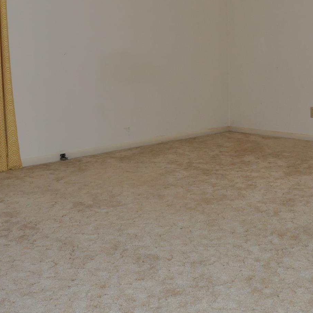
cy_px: 89
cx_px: 199
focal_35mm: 40
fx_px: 409
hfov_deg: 41.5
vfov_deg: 41.0
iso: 800
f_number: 5.6
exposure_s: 1/60
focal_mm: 14
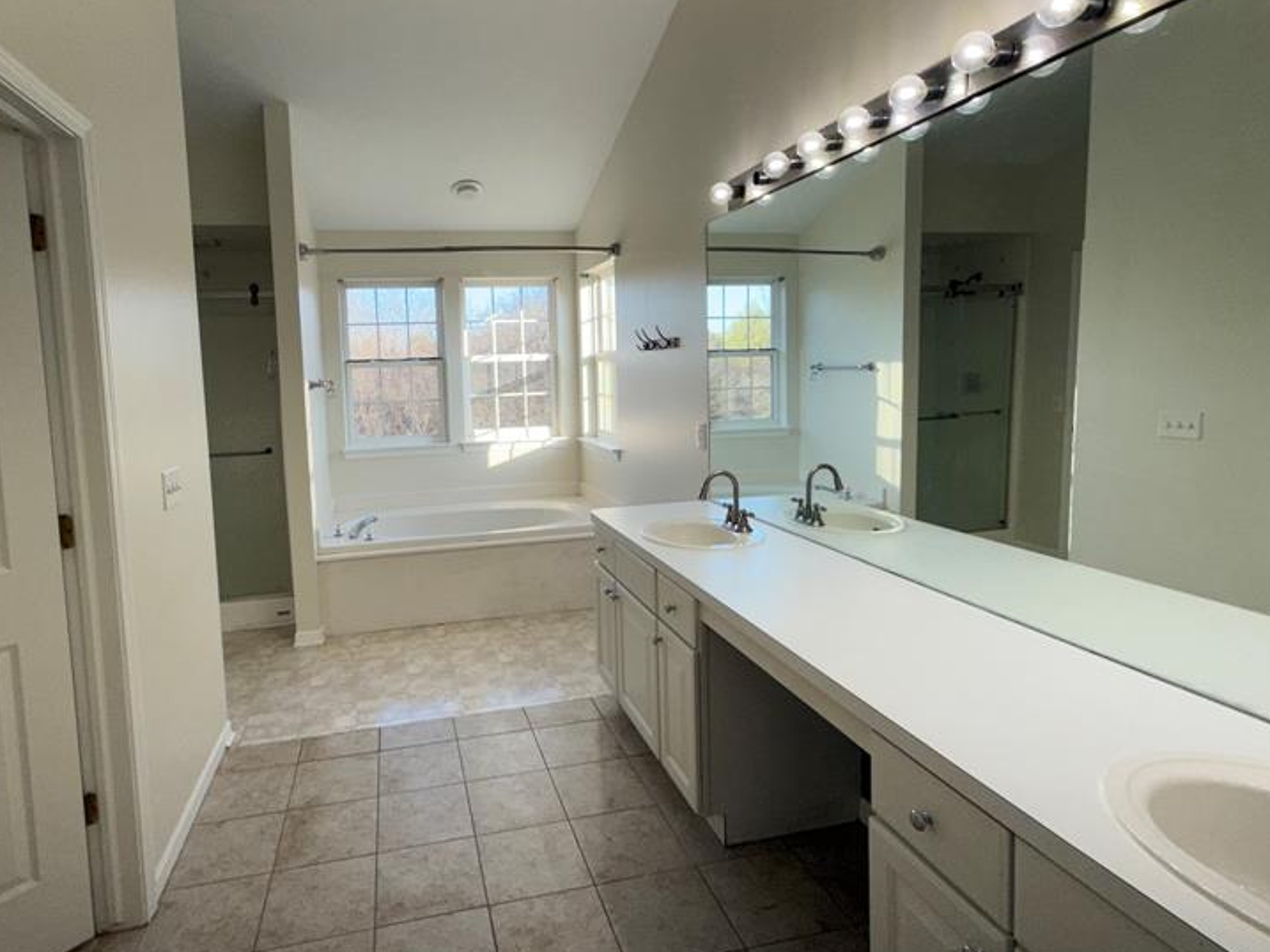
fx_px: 734
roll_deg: +1.7
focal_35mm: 20
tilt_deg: -4.6
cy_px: 435
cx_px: 544
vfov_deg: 65.9
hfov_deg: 81.2
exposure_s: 1/245
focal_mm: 2.22
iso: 64
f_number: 2.2
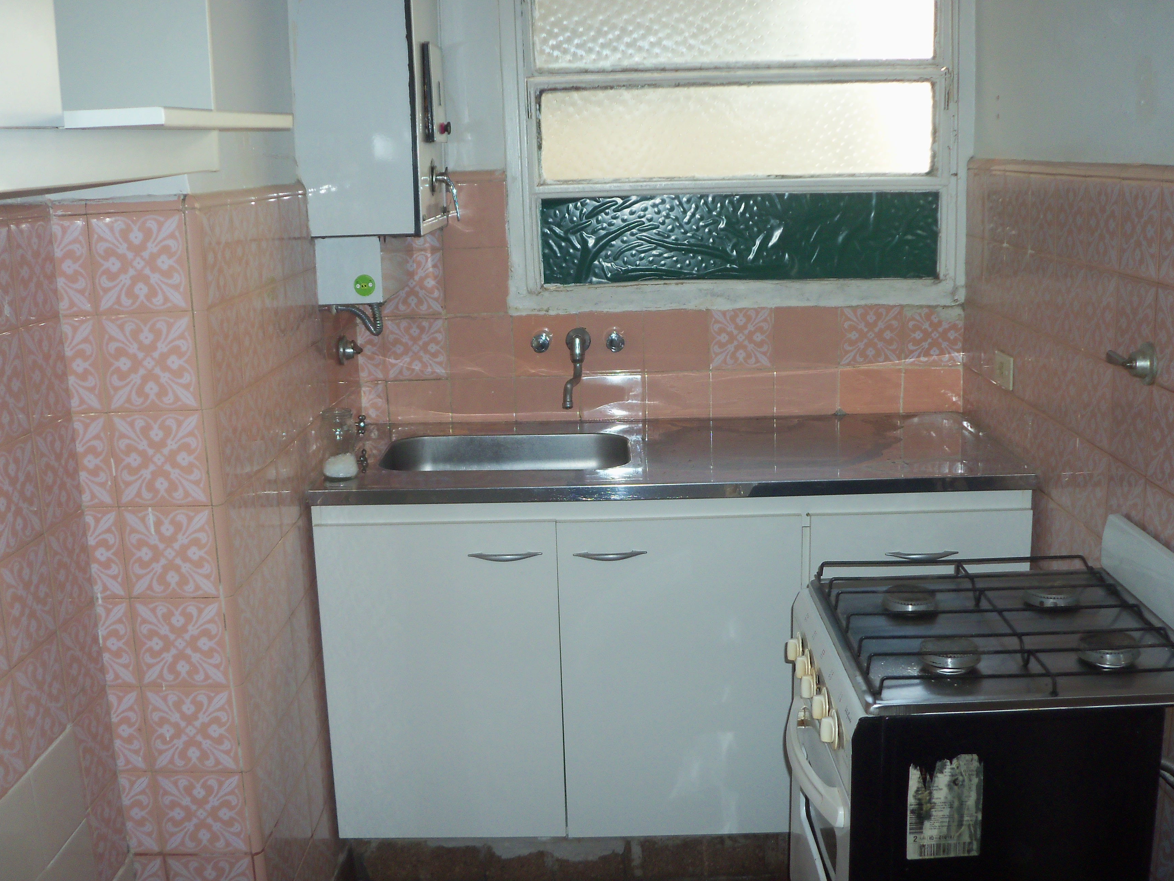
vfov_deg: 39.7
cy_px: 444
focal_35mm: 36
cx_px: 586
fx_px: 1221
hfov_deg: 51.4
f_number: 2.9
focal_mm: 5.7
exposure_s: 1/30
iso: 100
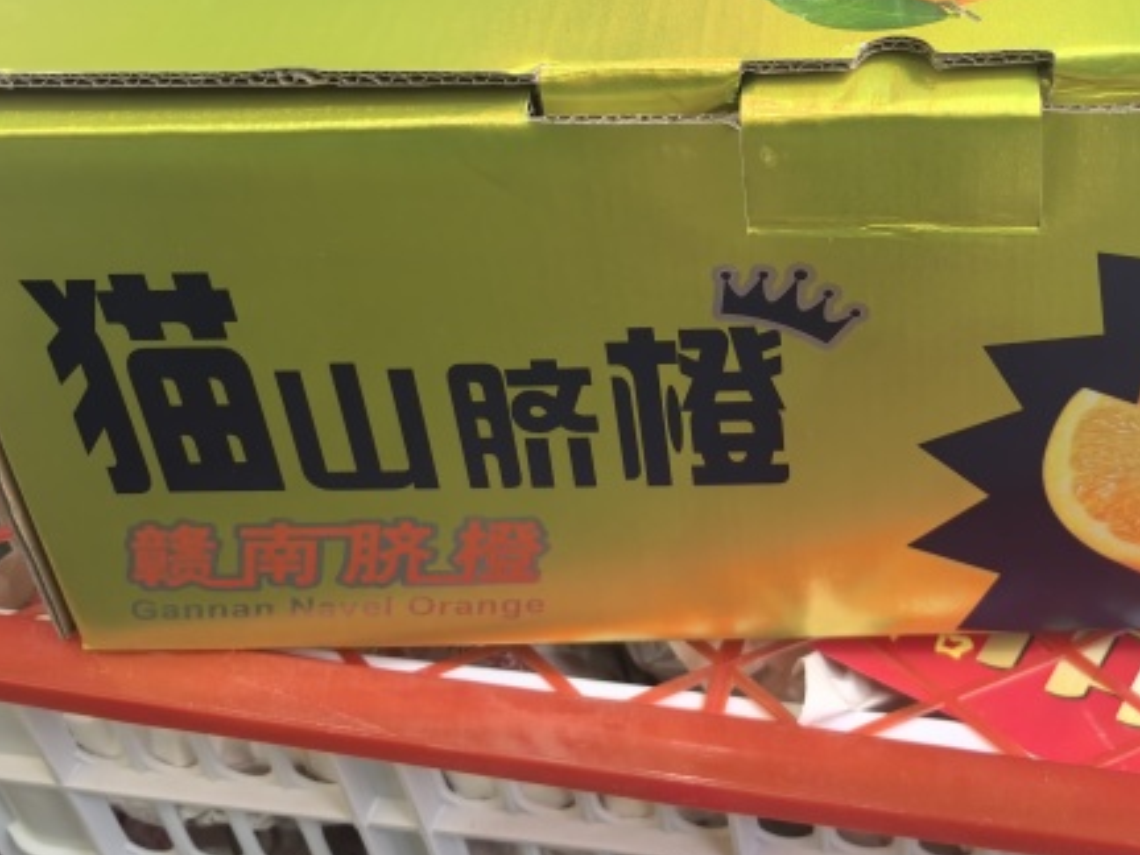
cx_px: 908
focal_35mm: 50
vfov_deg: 28.1
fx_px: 1647
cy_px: 100
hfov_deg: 36.9
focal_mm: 6.98
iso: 160
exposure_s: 1/50
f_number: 2
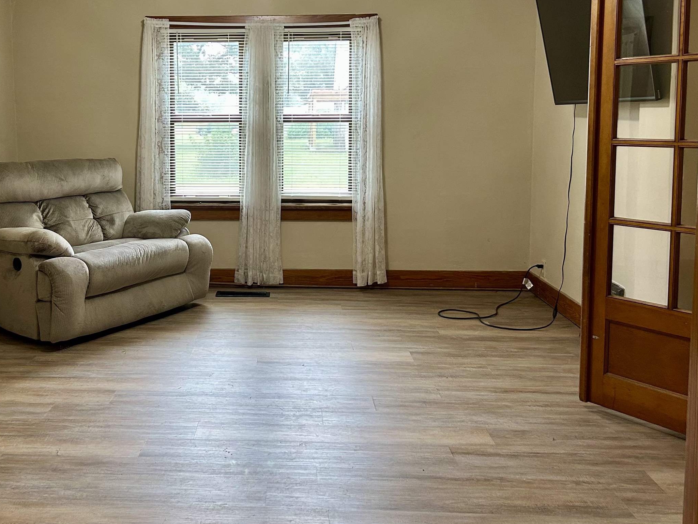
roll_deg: +0.6
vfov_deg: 36.5
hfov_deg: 47.3
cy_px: 184
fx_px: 786
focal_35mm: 39
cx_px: 247
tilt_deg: -5.1
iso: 160
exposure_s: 1/60
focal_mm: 5.7
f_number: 1.5
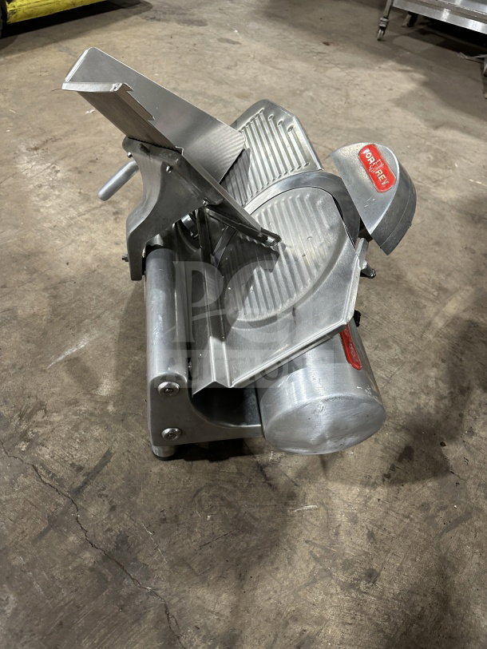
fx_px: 450
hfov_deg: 56.8
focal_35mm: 24
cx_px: 244
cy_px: 324
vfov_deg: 71.6
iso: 320
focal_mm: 6.86
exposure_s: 1/60
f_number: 1.78
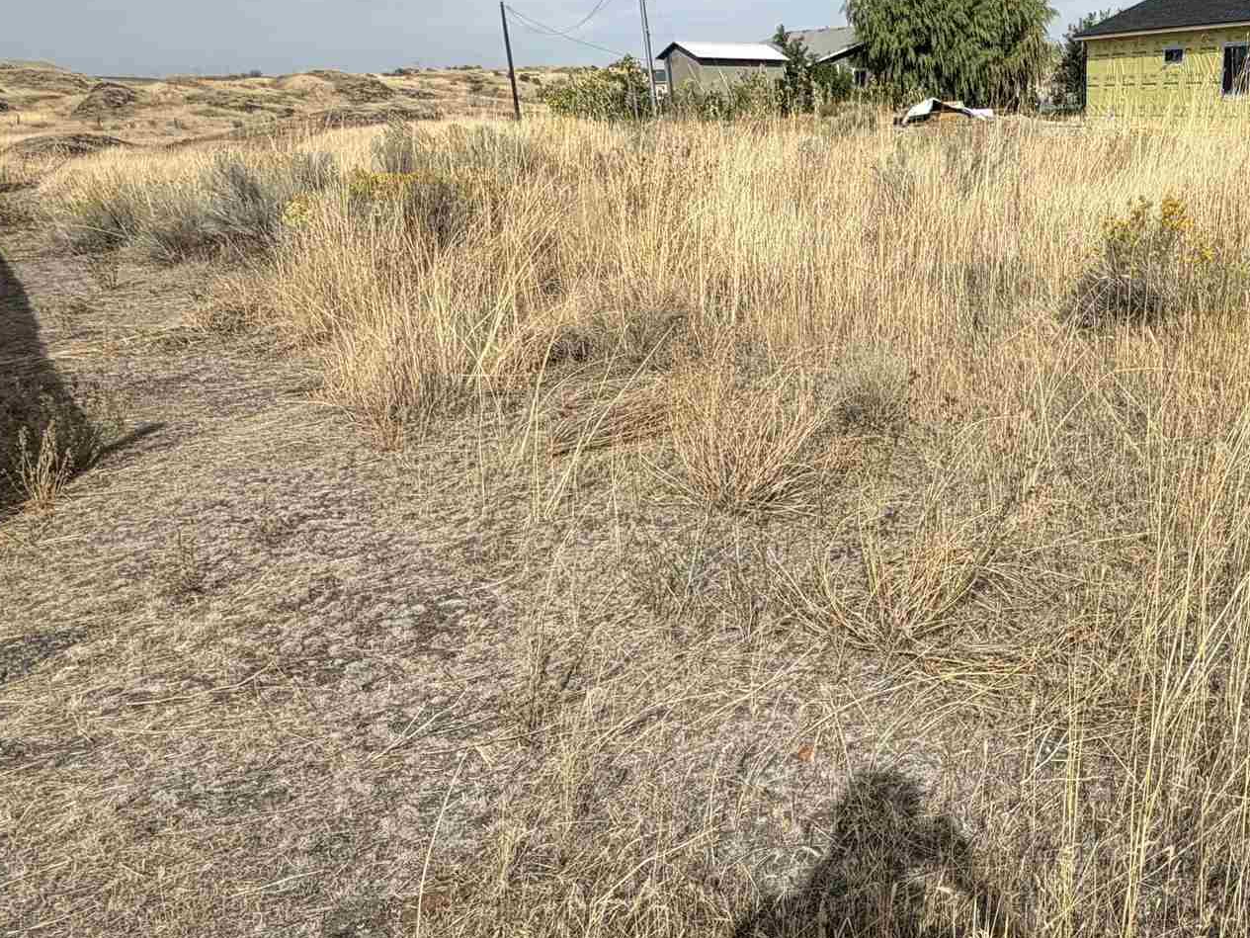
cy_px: 611
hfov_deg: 49.5
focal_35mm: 34
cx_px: 1067
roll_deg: -0.1
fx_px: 1228
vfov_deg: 41.4
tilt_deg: -22.3
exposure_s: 1/1167
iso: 20
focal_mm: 2.22
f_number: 2.2
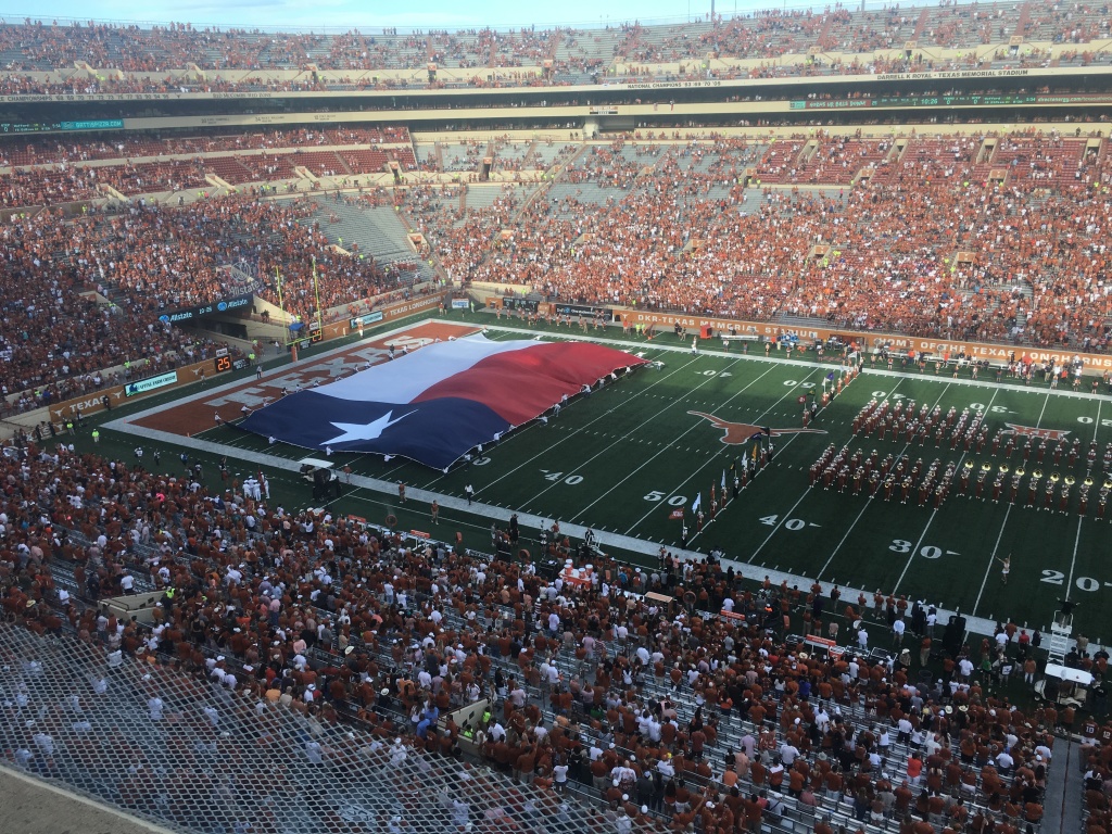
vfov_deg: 48.2
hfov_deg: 61.7
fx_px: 932
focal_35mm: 29
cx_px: 556
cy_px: 417
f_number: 2.2
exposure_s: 1/458
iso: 25
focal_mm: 4.15
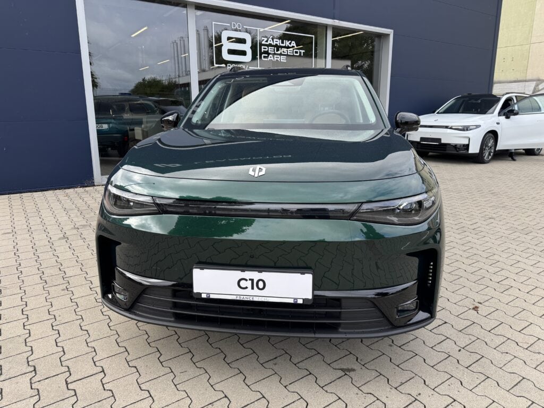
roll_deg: +1.1
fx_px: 377
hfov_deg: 71.6
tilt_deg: -12.9
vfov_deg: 56.8
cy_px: 204
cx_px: 272
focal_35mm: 24
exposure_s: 1/864
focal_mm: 6.76
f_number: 1.78
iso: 80
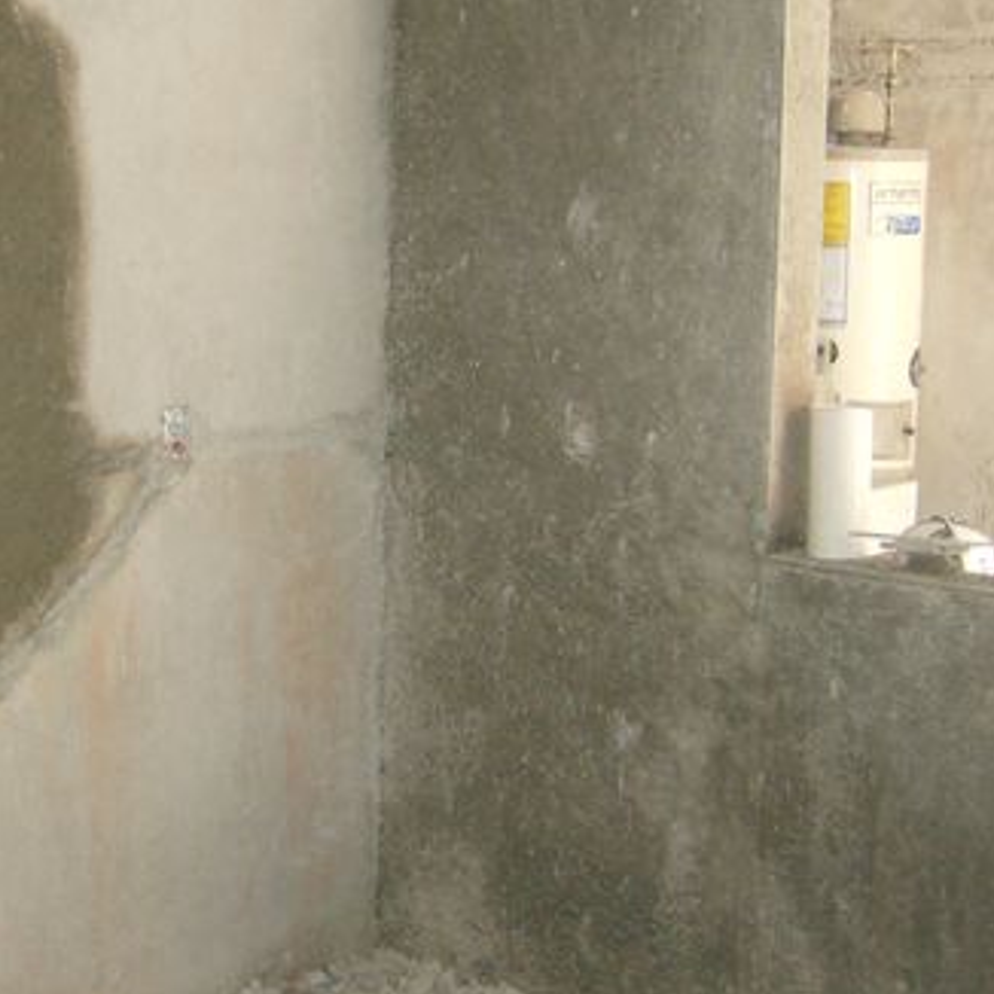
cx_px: 274
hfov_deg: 27.4
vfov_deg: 27.7
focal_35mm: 62
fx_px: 2014
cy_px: 436
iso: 200
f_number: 2.8
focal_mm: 6
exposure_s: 1/60
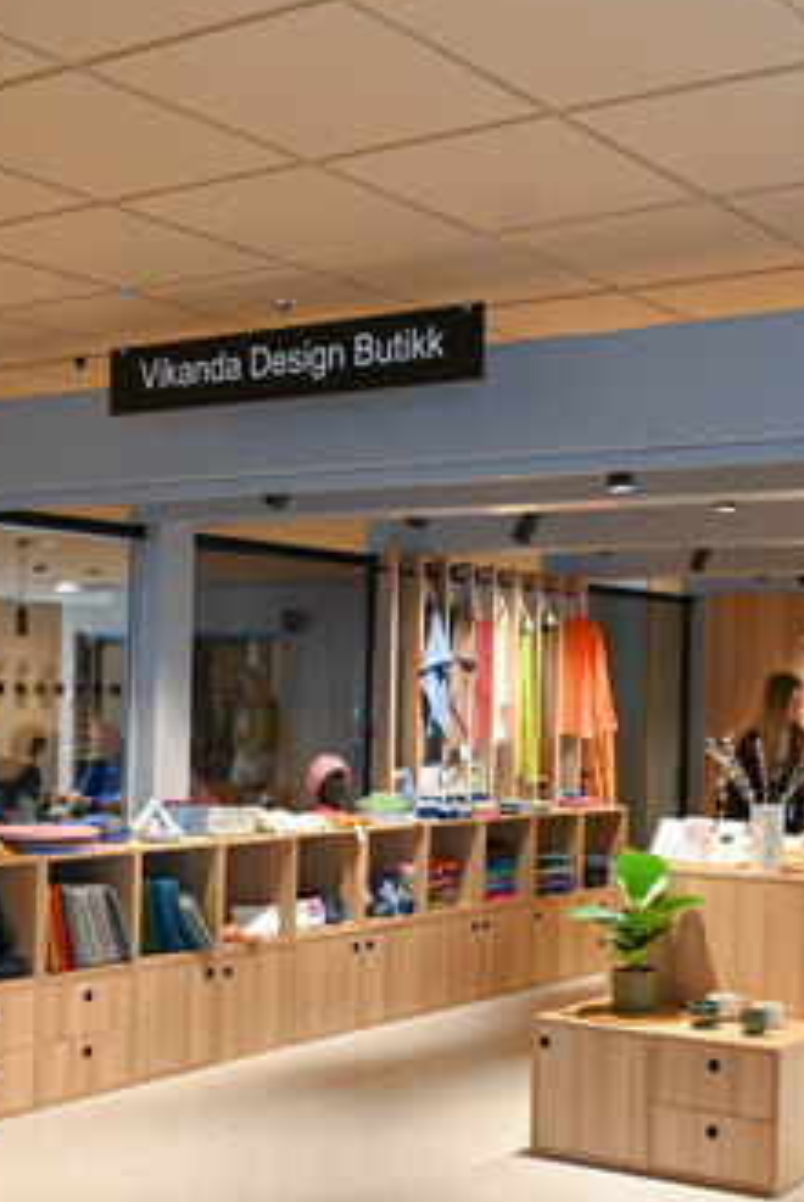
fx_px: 1705
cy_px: 685
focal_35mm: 51
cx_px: 640
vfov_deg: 38.8
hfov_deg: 26.1
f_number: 4.5
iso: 320
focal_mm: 24
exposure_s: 1/80
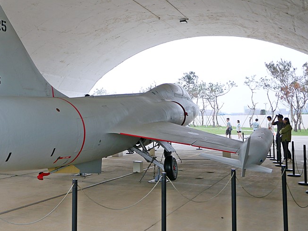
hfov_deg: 42.5
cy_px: 82
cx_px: 77
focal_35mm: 43
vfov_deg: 33.4
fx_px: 383
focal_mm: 14
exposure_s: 1/500
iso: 200
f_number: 2.8
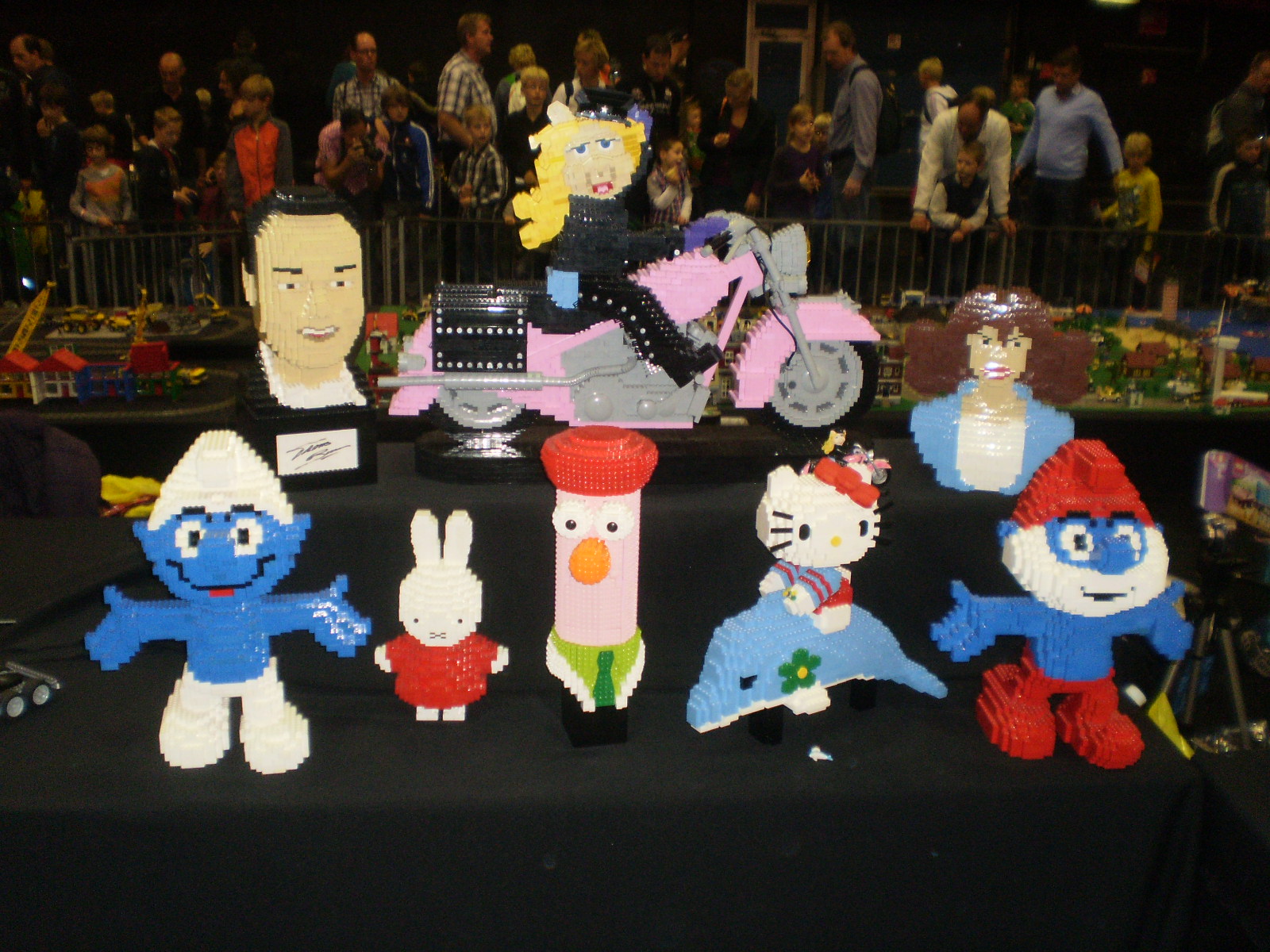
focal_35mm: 36
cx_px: 635
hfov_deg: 51.4
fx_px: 1321
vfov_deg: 39.7
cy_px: 476
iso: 160
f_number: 3.1
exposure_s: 1/30
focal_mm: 6.3
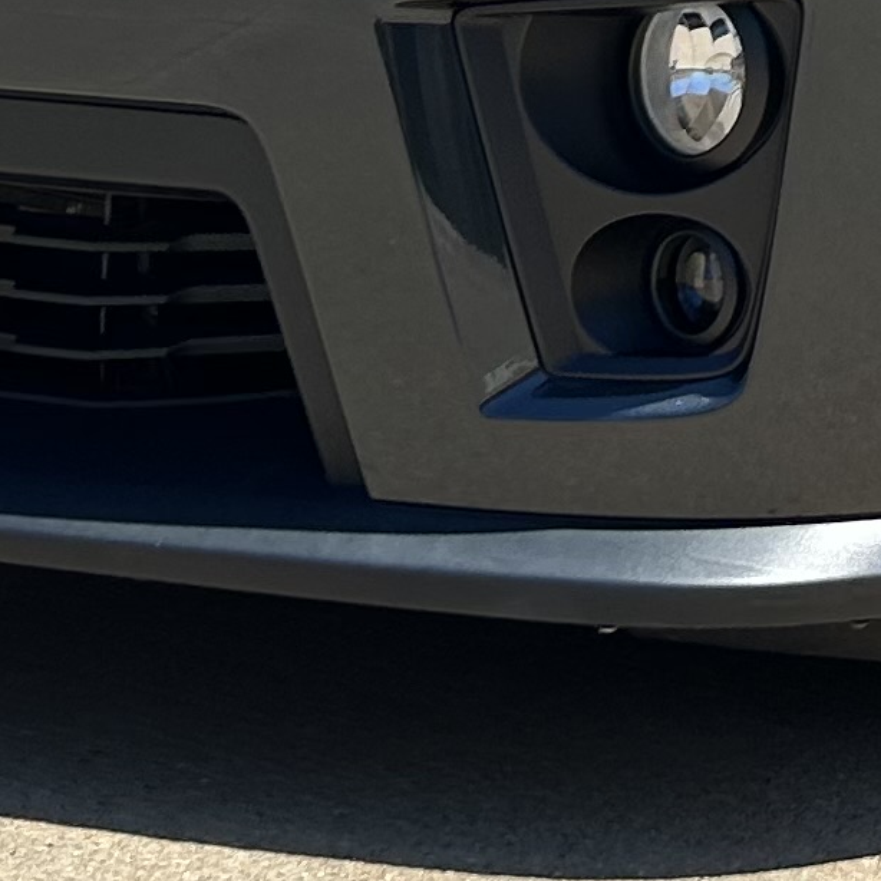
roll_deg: +0.3
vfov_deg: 11.2
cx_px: 1489
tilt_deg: +2.4
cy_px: -376
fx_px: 4348
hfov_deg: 10.9
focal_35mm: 151
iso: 50
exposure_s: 1/3460
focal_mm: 5.7
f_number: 1.5
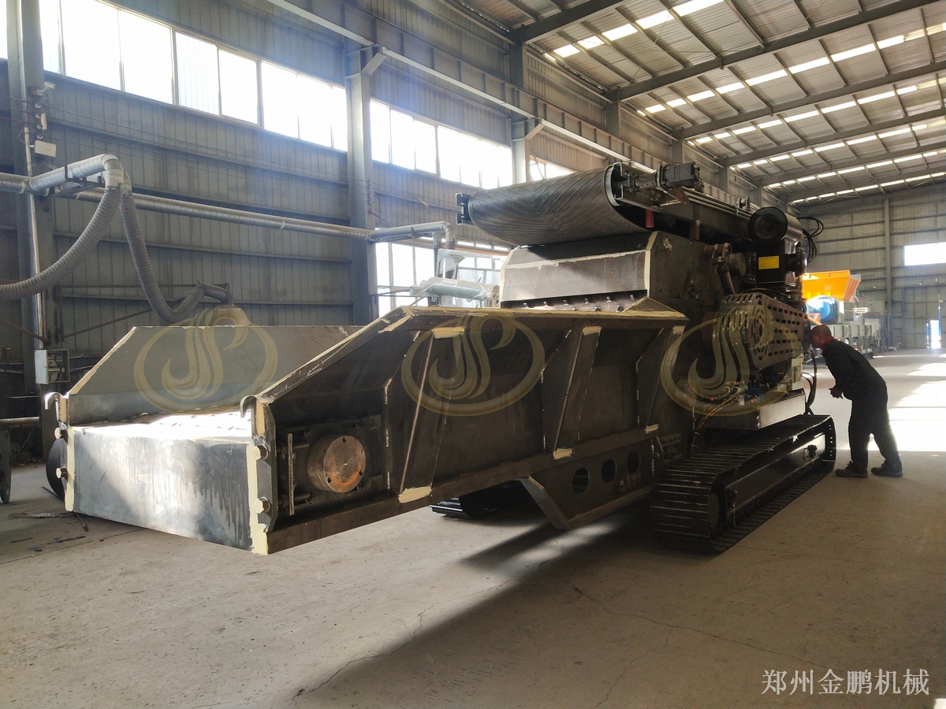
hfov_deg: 60.0
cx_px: 473
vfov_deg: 46.8
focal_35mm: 30
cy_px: 354
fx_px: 820
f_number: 1.8
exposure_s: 1/100
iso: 163
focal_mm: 3.95
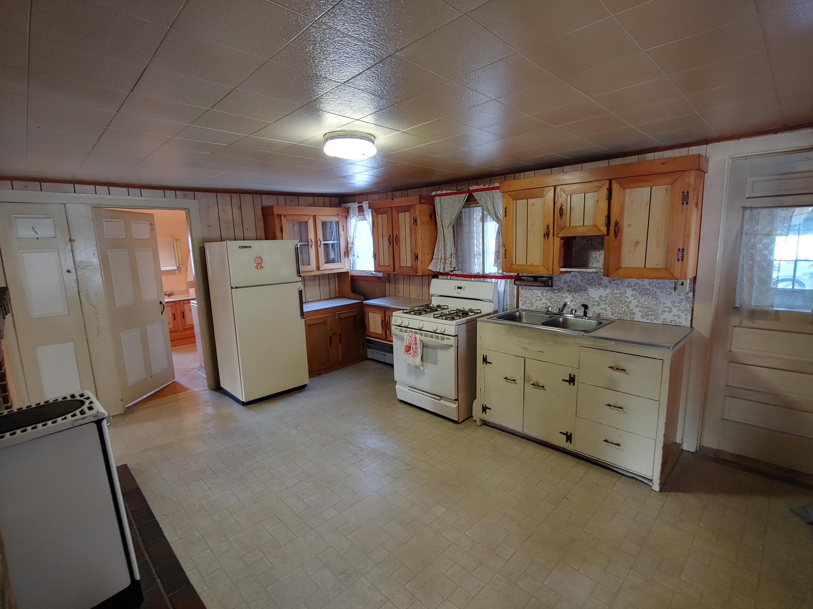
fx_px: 376
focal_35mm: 16
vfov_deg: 78.1
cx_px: 406
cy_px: 304
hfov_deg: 94.5
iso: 400
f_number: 1.9
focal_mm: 2.18
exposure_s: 1/24
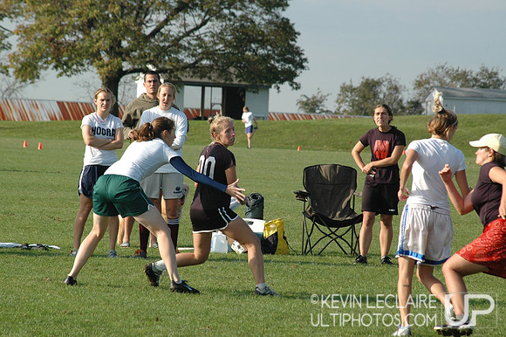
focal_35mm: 292
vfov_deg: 4.7
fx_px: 4109
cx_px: 253
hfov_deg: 7.0
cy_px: 168
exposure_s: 1/400
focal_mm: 195
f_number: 11
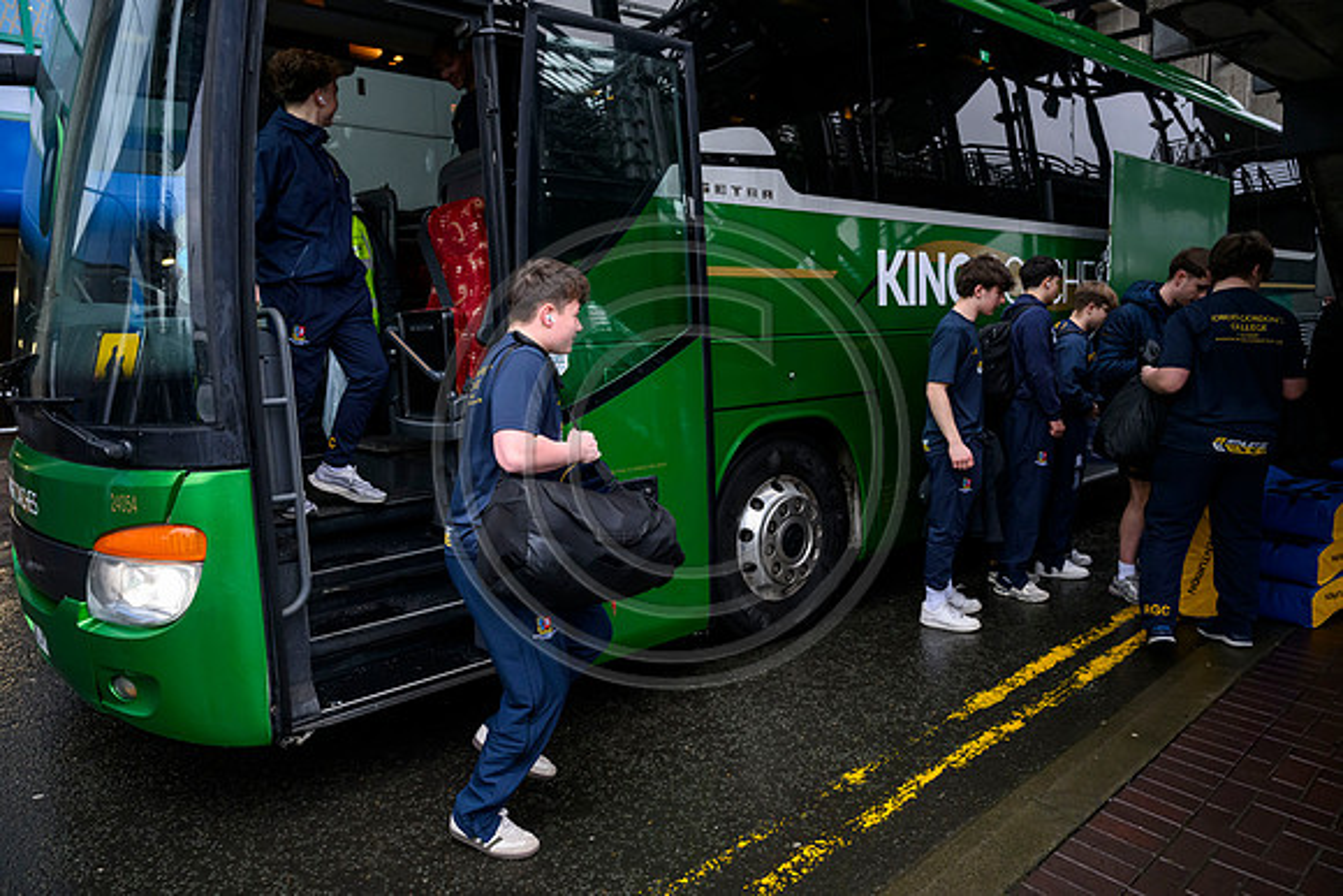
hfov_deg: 73.7
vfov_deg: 53.2
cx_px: 672
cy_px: 448
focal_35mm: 24
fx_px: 896
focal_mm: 24
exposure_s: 1/800
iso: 3200
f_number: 3.5
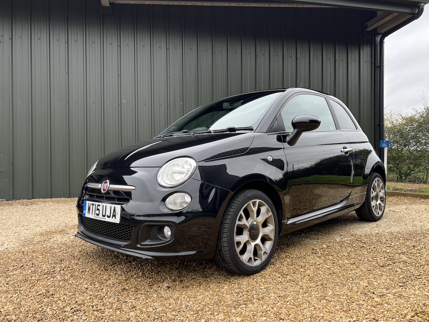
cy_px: 158
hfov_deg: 65.3
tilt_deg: -0.2
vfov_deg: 51.3
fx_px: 335
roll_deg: +0.7
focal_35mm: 27
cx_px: 222
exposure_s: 1/282
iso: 40
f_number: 1.5
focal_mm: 5.7
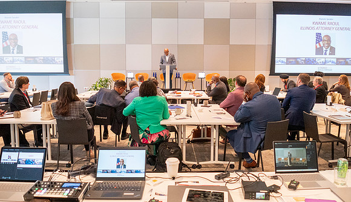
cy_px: 88
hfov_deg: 66.5
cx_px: 175
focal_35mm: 29
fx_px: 267
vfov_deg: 41.2
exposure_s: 1/125
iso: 2200
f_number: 3.5
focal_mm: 18
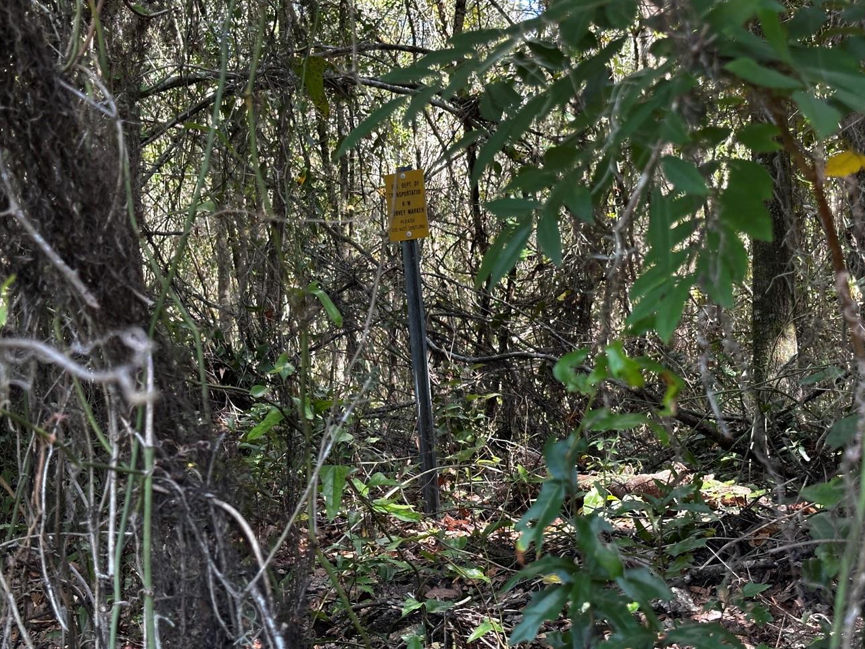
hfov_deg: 32.2
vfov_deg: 24.4
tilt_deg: +5.5
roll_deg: +1.6
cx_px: 431
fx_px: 1499
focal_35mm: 60
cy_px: 272
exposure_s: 1/121
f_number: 1.78
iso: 64
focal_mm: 6.86
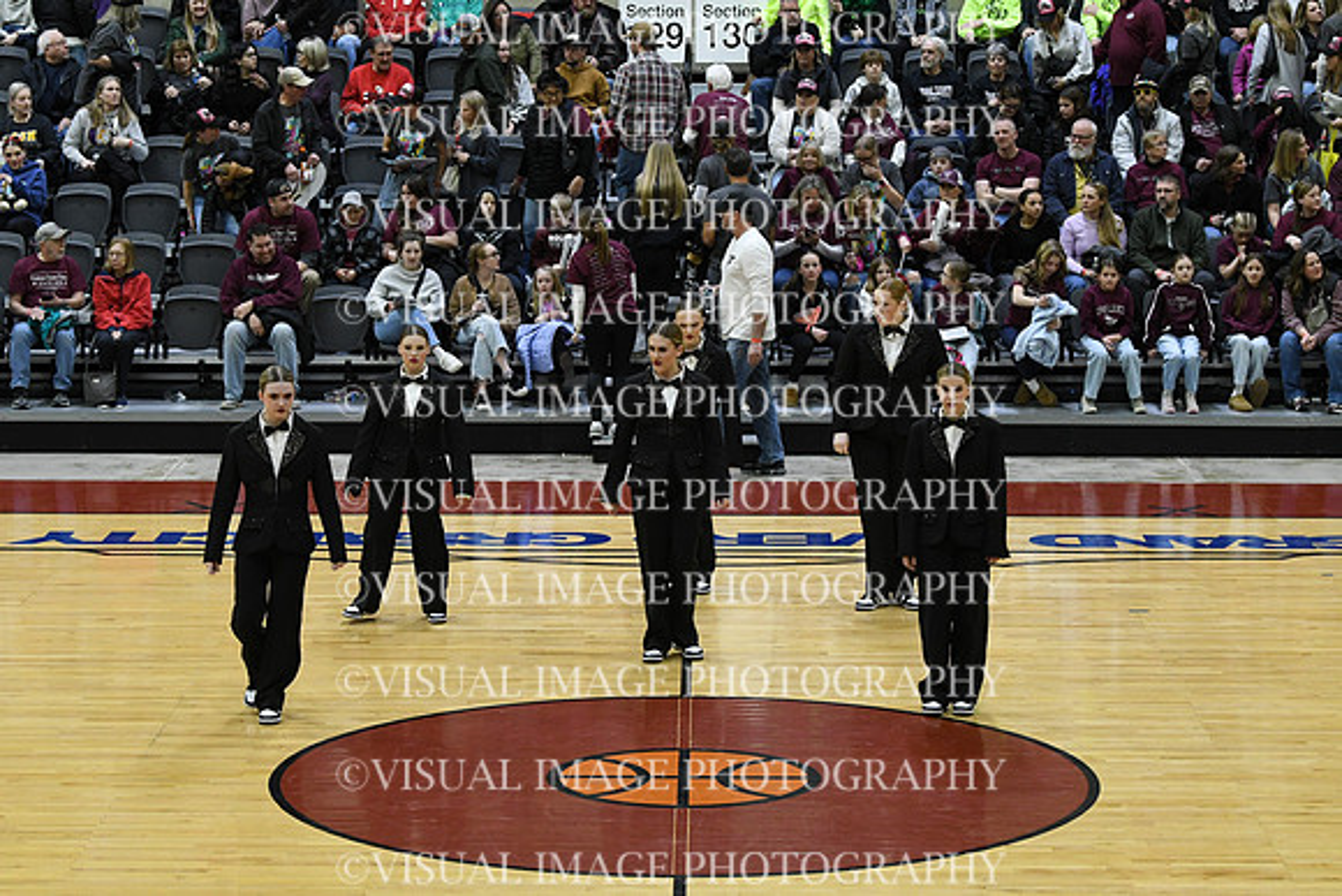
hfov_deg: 19.5
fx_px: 3915
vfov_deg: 13.0
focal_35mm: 105
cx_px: 671
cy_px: 448
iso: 2500
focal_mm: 70
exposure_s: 1/250
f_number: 4
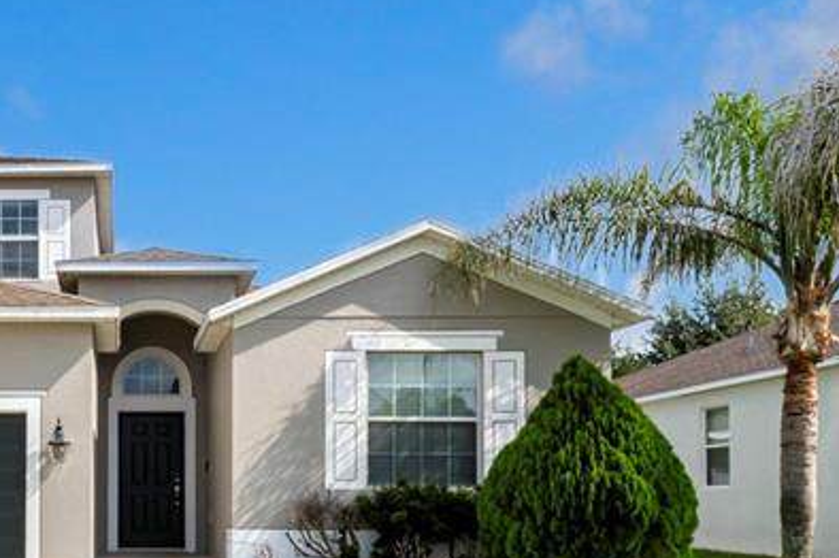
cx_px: 98
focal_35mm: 39
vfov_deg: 32.5
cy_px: 496
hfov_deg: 45.4
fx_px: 908
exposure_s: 1/320
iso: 200
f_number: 11
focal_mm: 10
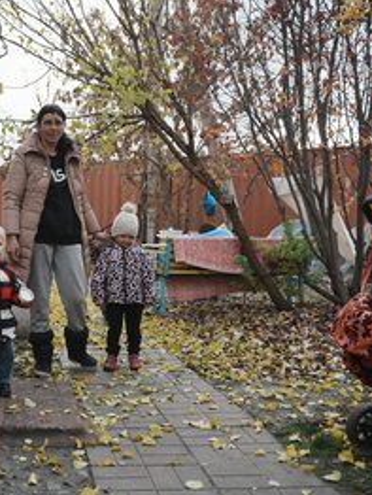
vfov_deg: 45.7
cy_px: 249
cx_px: 91
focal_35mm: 41
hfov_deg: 34.4
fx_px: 587
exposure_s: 1/3200
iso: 400
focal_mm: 28
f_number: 3.5
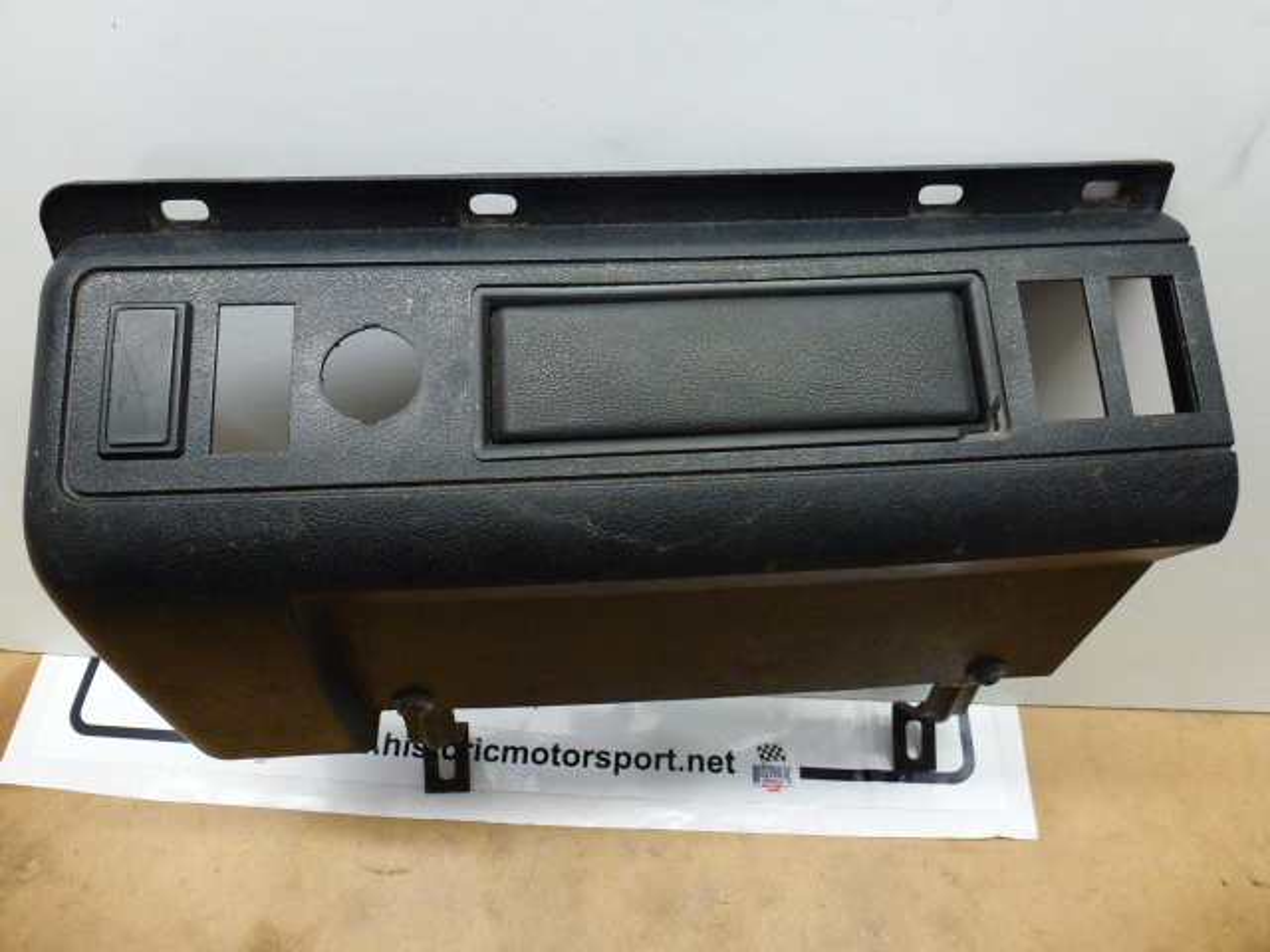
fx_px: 881
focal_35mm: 24
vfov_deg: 56.8
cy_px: 476
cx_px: 635
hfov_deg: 71.6
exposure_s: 1/60
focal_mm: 4.3
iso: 400
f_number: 3.3
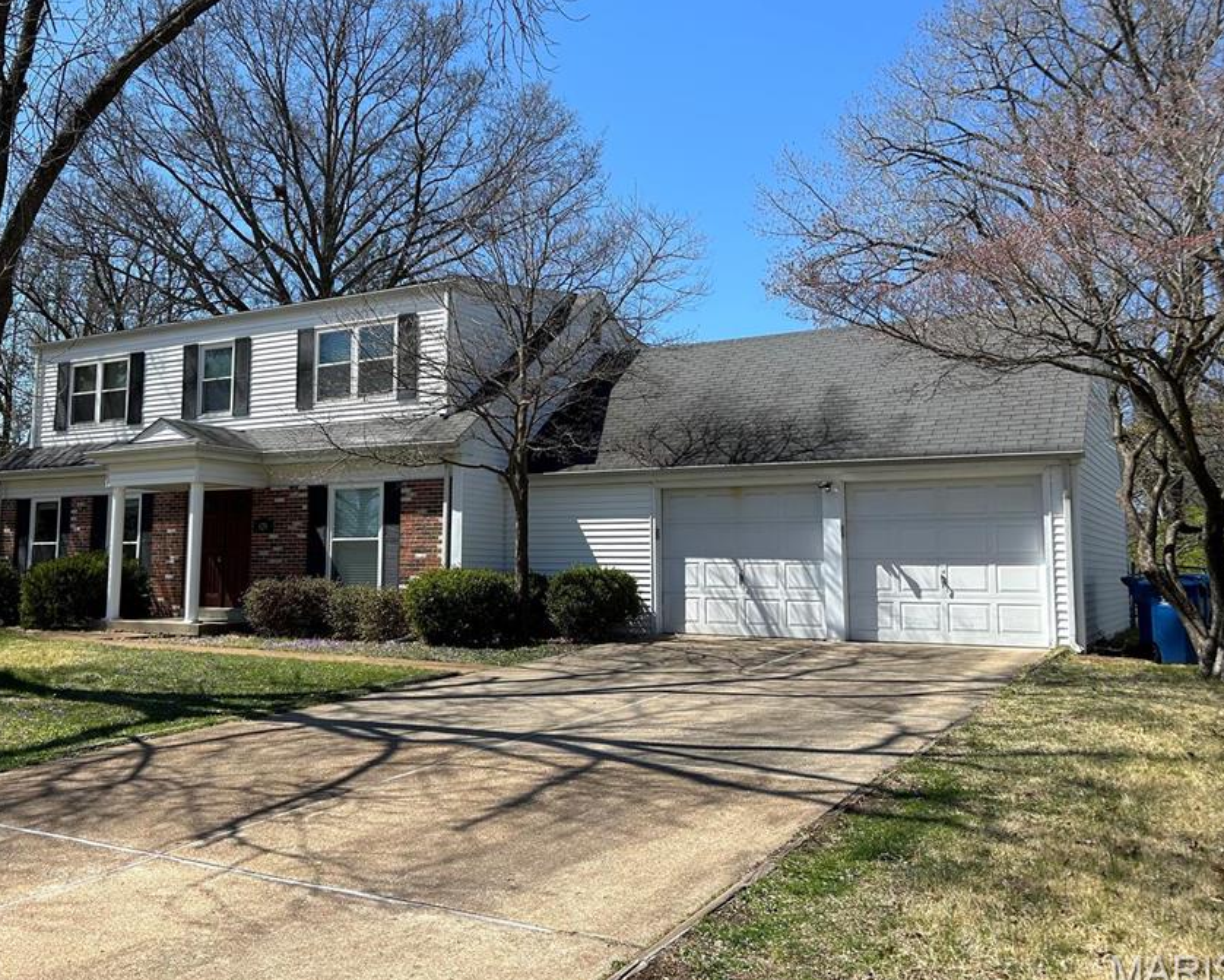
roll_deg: -0.4
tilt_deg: +7.1
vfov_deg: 47.1
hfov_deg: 56.8
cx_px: 508
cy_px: 441
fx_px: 1123
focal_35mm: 31
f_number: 1.5
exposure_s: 1/3460
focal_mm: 5.7
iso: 50
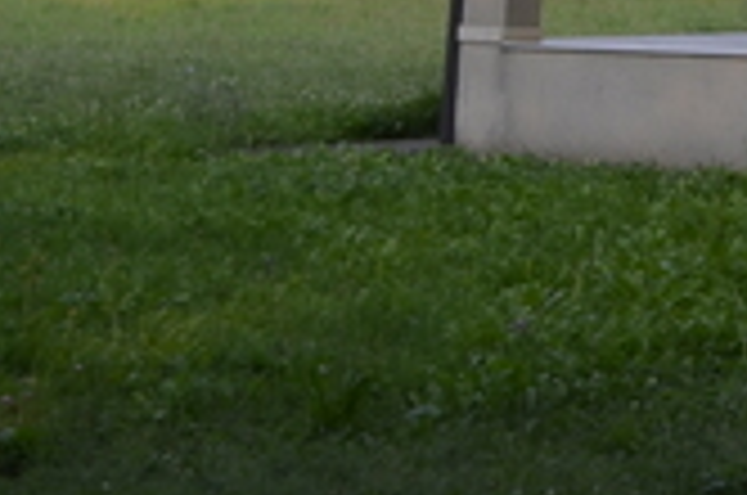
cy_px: -796
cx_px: 1922
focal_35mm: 200
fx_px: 4142
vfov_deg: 6.4
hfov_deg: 9.1
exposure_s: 1/200
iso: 200
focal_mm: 24
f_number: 7.1
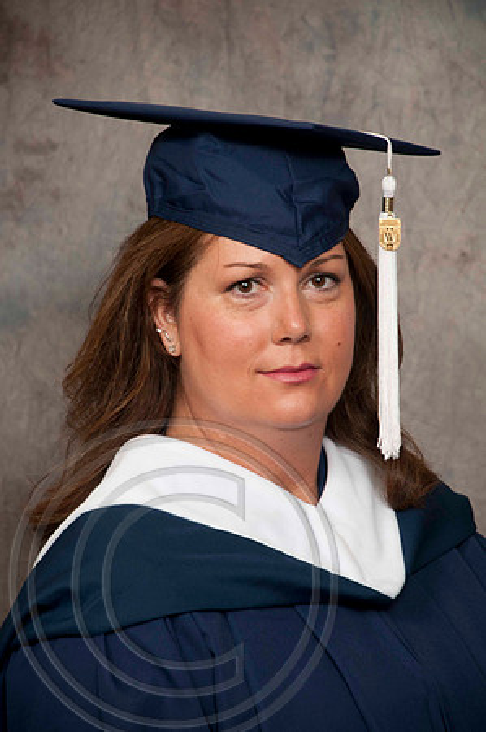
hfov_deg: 8.2
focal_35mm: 168
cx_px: 243
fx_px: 3410
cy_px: 366
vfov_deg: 12.2
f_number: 5.6
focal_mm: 112
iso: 200
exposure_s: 1/60
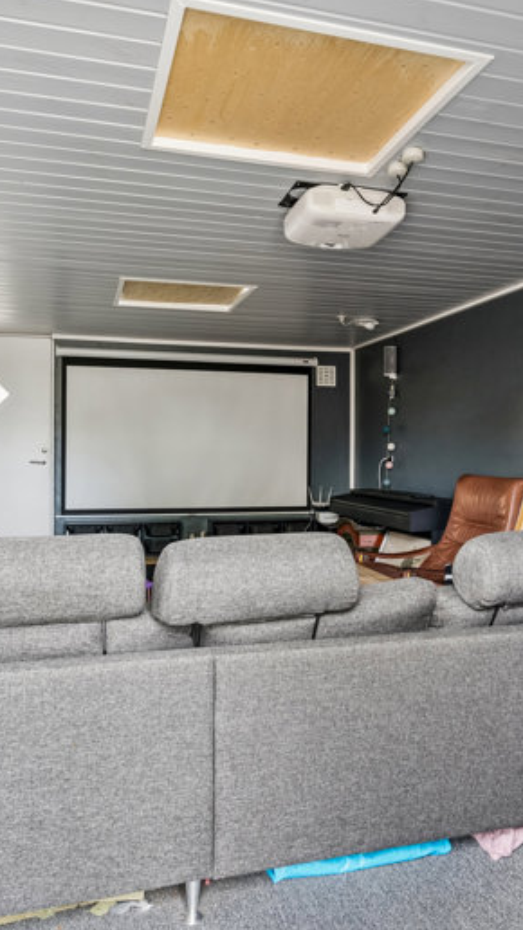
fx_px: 641
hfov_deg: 44.4
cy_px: 459
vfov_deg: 71.9
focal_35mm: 26
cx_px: 263
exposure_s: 1/10
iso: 1000
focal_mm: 16
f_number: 7.1
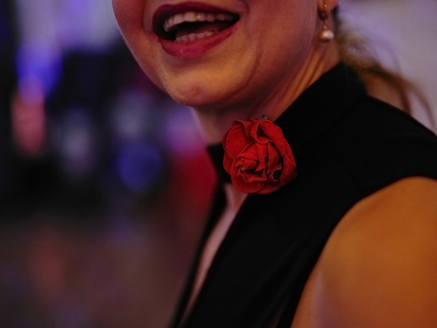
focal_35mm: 55
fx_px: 694
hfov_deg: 34.9
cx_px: 246
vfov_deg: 26.6
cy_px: 166
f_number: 1.2
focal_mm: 50
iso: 2000
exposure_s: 1/160
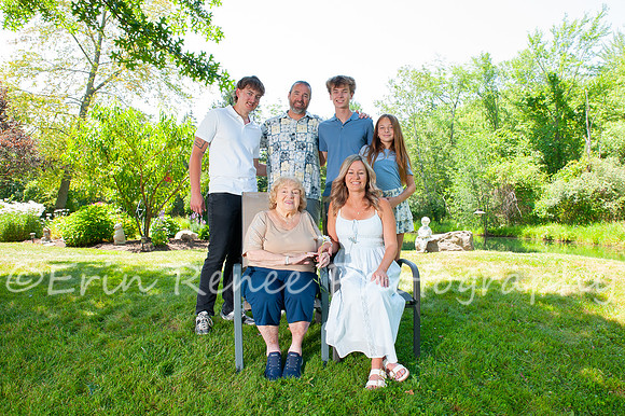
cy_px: 212
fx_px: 462
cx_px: 344
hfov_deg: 67.9
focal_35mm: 27
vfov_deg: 48.4
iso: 640
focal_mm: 24
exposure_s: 1/125
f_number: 11
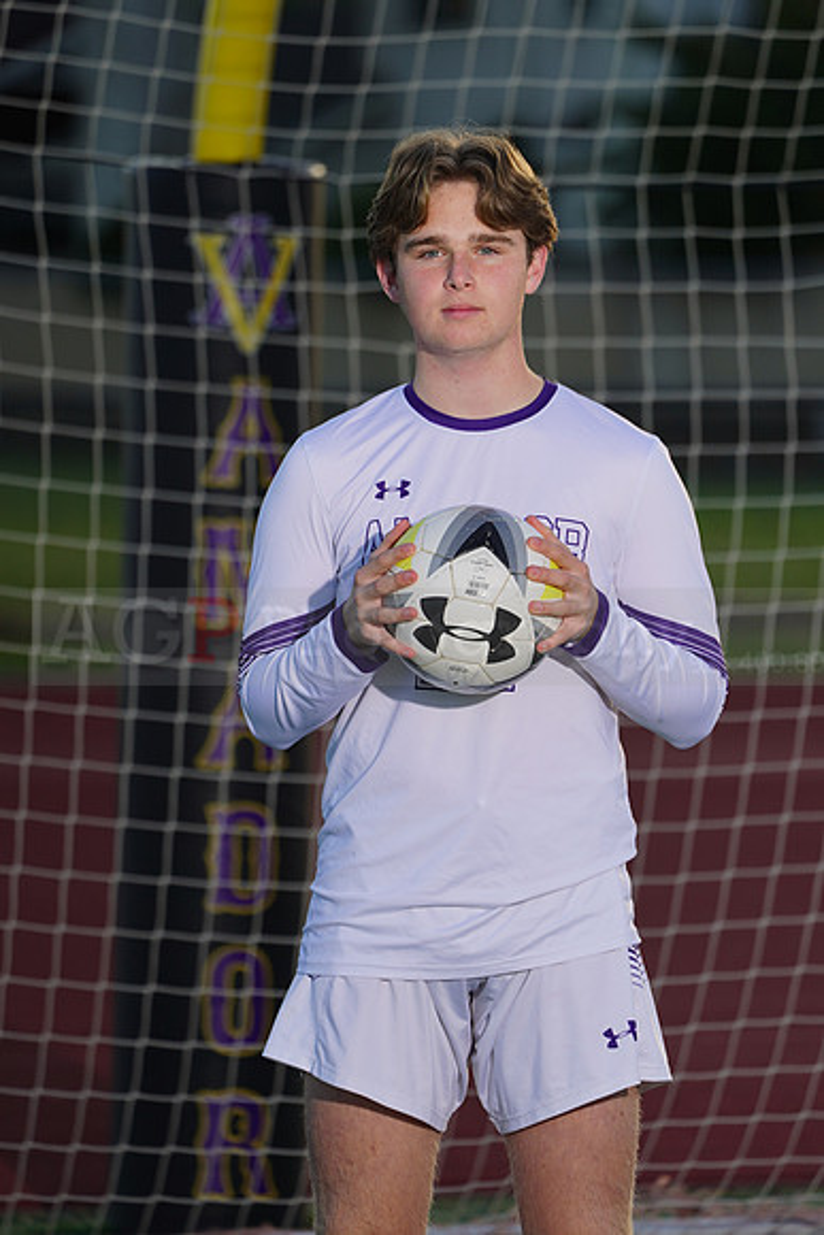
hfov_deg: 3.4
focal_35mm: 400
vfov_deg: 5.2
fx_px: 13724
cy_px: 618
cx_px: 412
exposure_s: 1/200
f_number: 8
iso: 100
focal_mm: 400
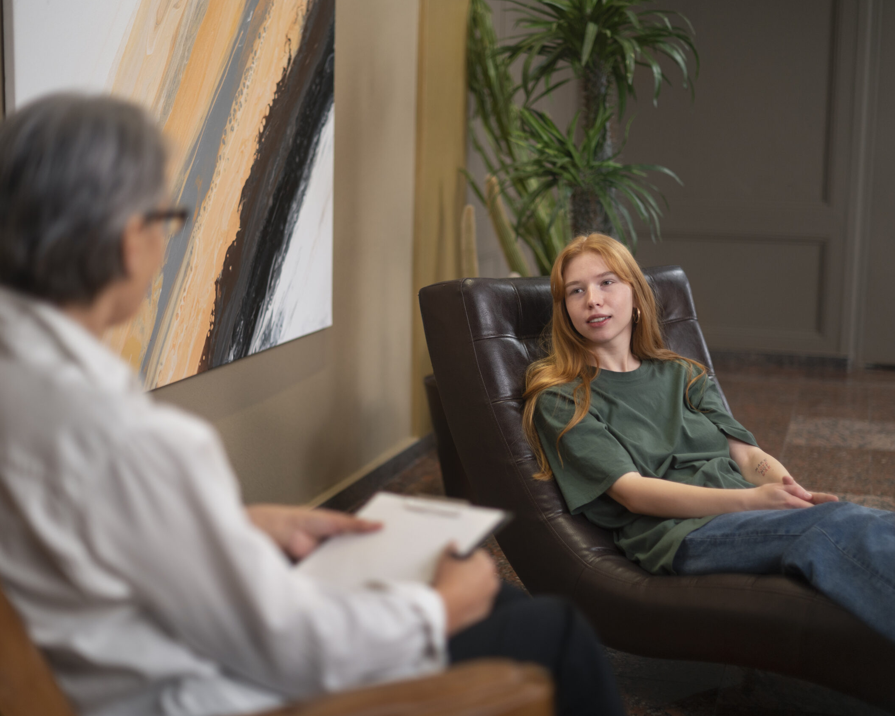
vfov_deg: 26.7
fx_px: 1510
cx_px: 431
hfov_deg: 33.0
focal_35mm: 57
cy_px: 360
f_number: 1.8
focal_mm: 50
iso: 640
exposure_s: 1/200
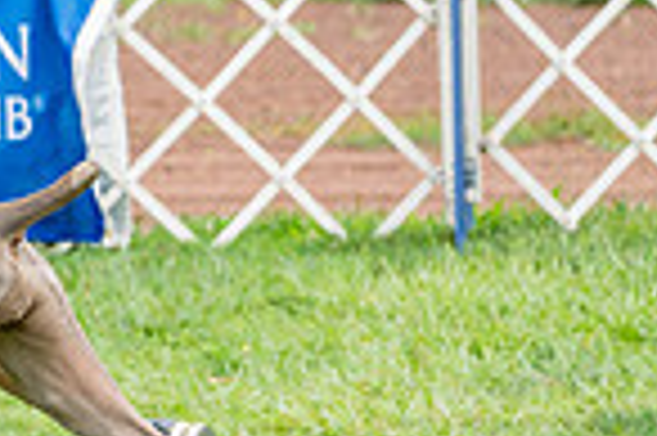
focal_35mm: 549
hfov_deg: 3.7
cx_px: -468
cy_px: 16
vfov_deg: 2.5
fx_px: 10008
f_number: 4
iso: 640
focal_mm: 138
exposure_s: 1/1250
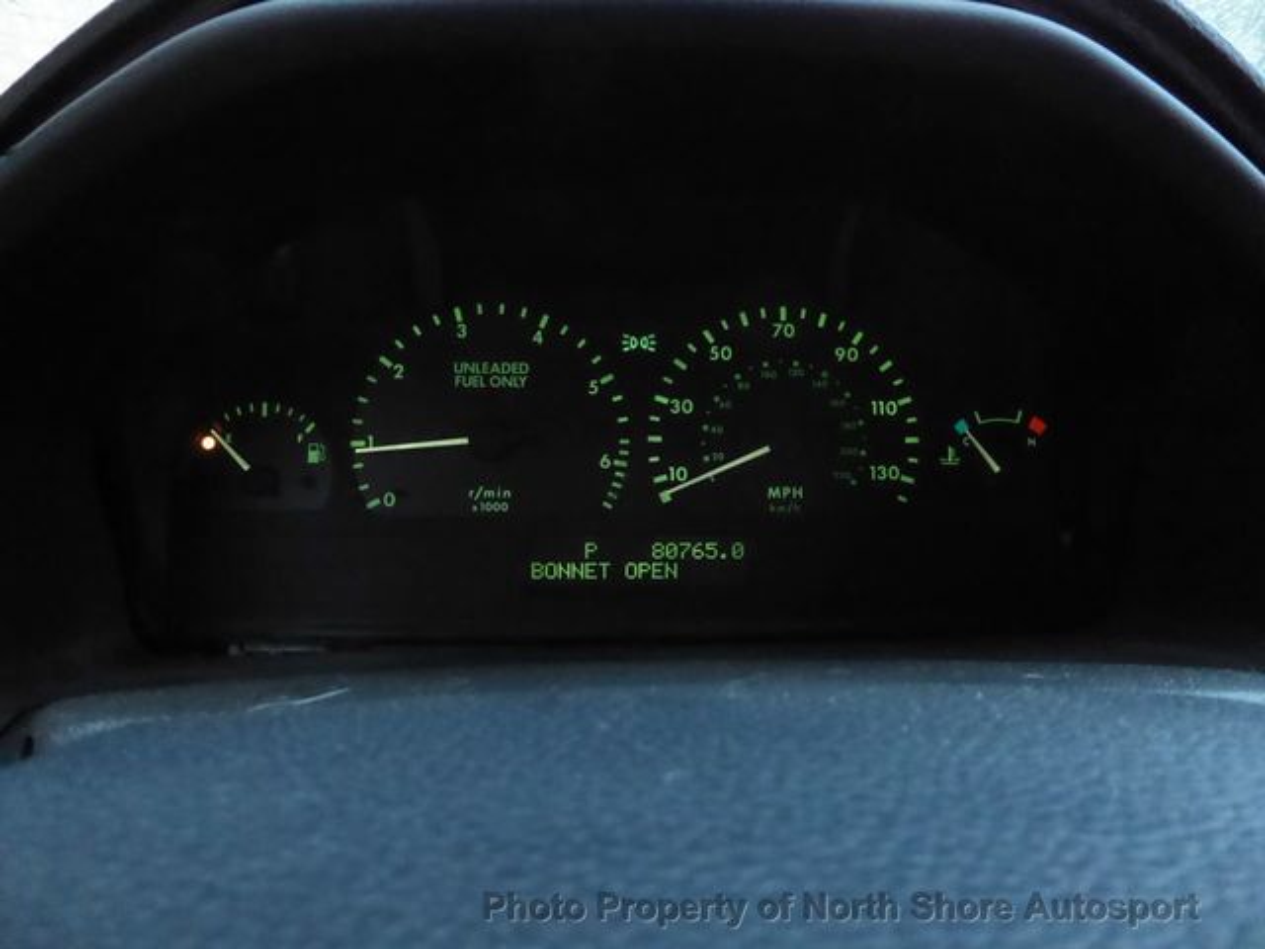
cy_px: 474
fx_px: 914
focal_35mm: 25
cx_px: 632
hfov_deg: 69.4
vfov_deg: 54.9
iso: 1600
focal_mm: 4.3
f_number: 3.3
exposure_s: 1/25
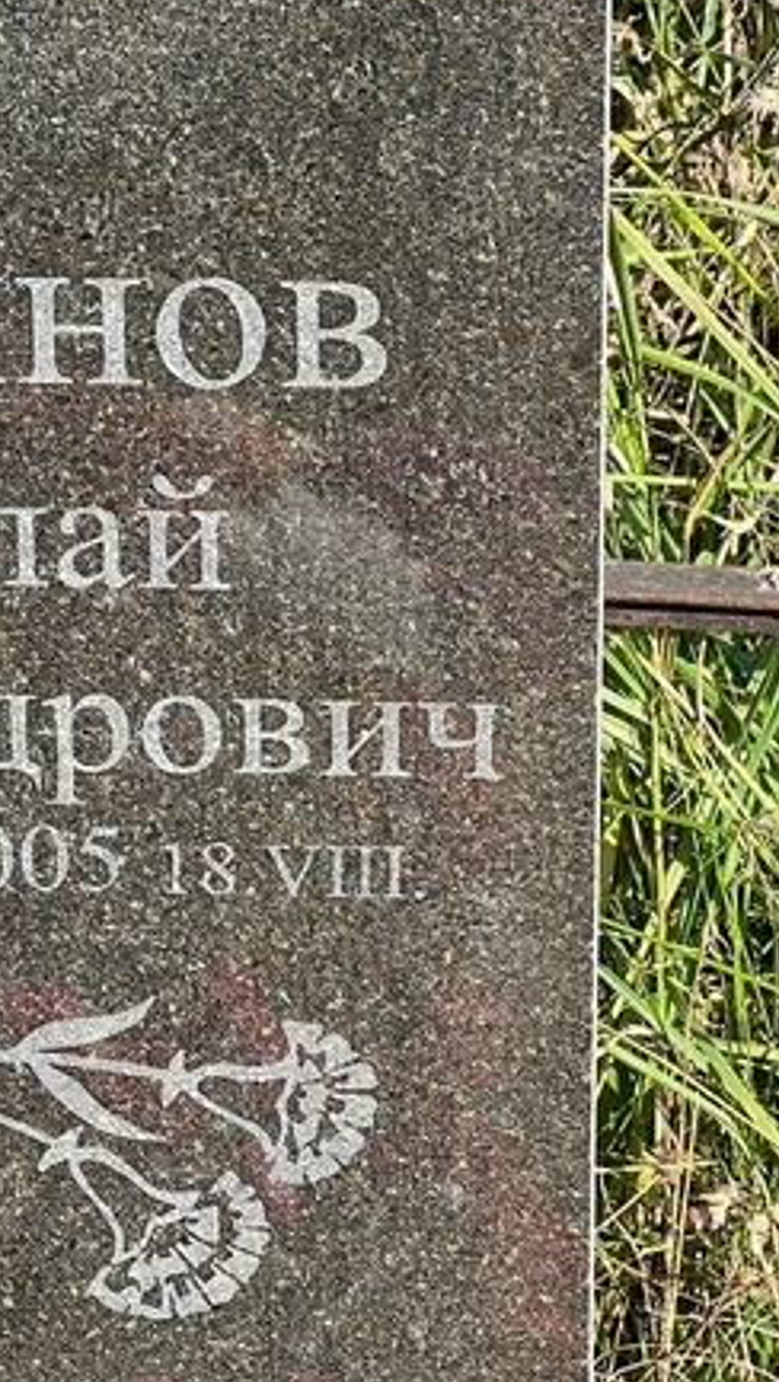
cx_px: -172
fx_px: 5684
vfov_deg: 13.9
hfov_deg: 7.8
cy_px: 603
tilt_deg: -26.3
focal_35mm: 155
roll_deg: +1.7
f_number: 2.8
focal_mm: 9
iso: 32
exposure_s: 1/222
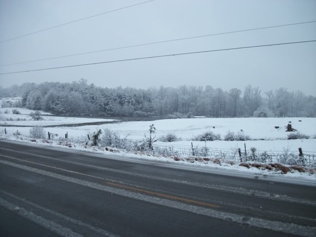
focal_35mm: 32
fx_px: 292
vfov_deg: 44.2
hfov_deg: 56.8
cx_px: 158
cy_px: 118
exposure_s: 1/30
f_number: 2.9
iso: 160
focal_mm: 5.7
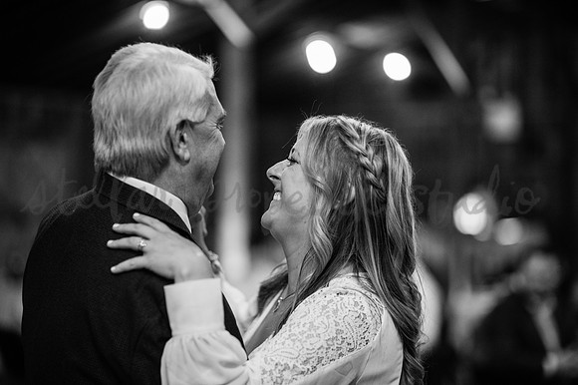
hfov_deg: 23.9
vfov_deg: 16.1
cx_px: 289
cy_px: 192
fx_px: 1364
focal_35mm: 85
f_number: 1.4
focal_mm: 85
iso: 2500
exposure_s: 1/250
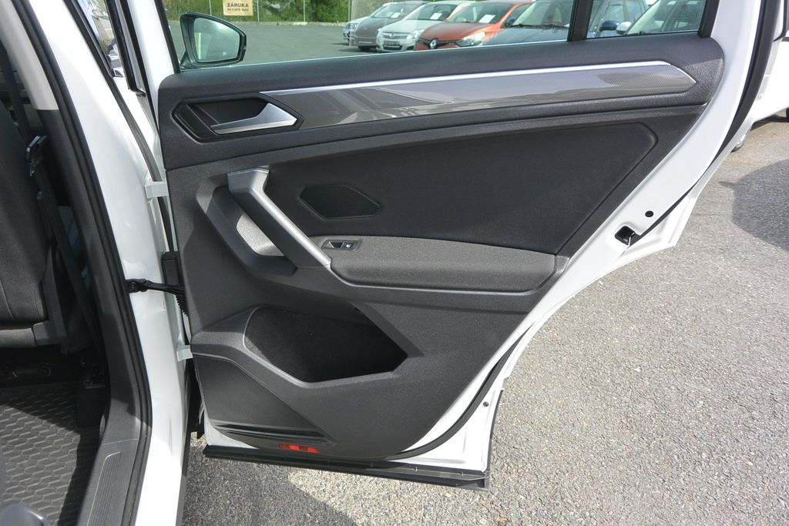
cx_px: 394
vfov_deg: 47.9
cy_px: 263
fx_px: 592
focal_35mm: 27
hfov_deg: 67.4
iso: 160
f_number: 4
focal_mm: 10
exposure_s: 1/500
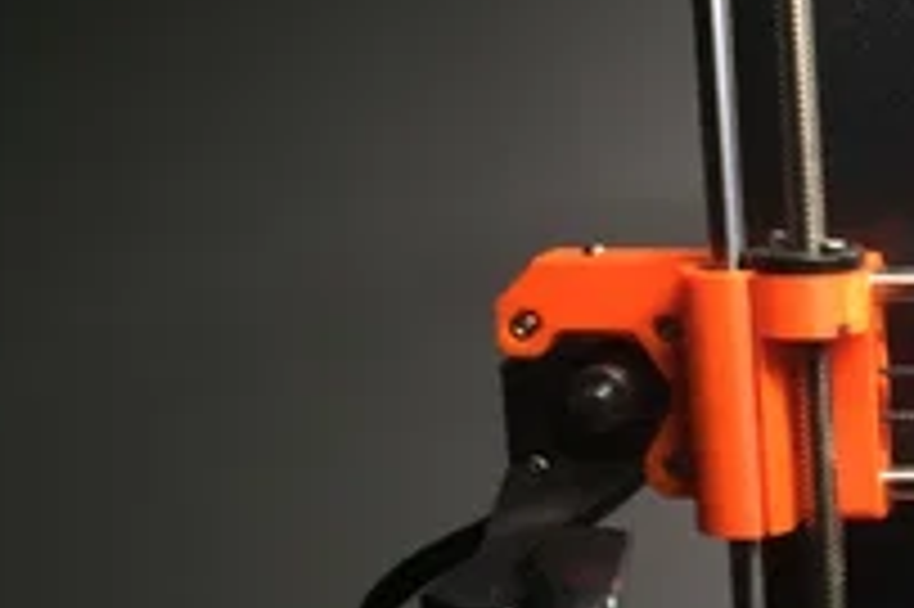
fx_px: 3146
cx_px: 1574
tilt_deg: -16.8
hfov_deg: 14.7
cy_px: 687
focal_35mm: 124
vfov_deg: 10.9
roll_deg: -1.0
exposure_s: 1/30
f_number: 2.2
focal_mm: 4.15
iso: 100
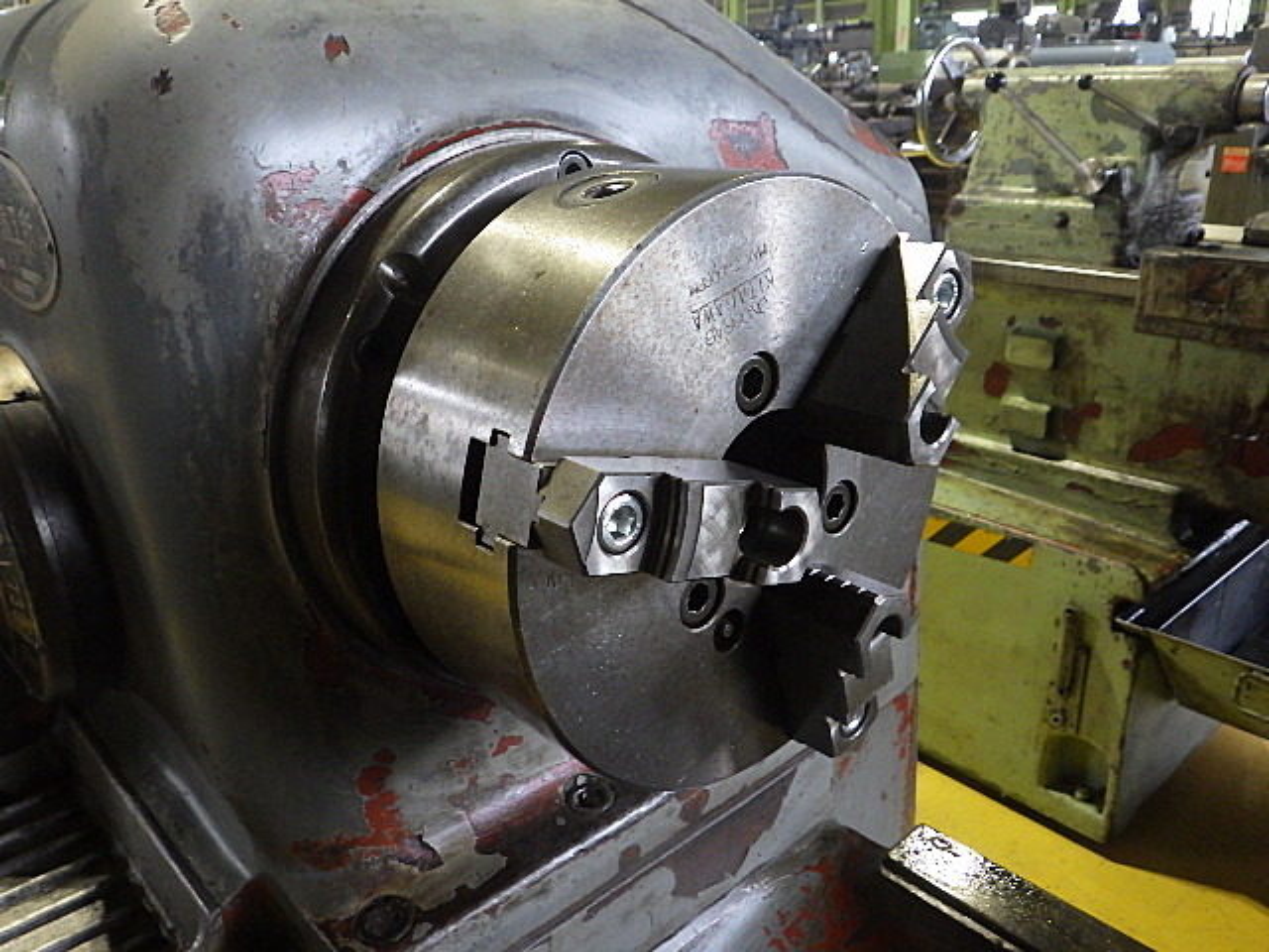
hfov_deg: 63.4
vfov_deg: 49.7
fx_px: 1026
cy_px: 476
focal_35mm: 28
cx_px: 634
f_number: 3.5
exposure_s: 1/45
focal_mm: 5
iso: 800
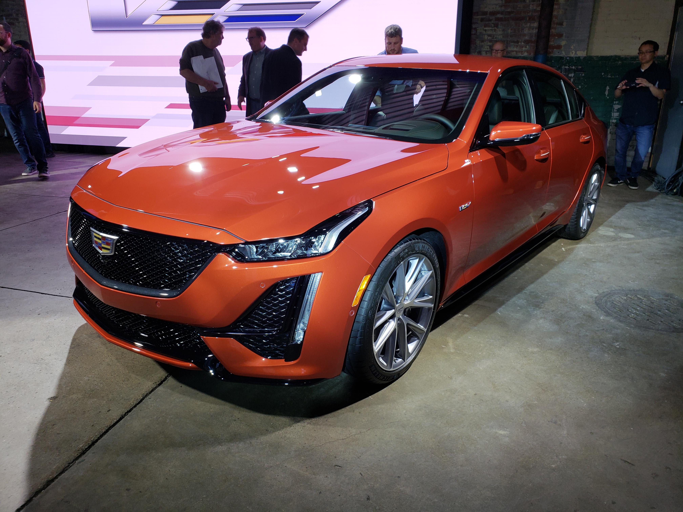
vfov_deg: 53.1
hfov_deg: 67.3
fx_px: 513
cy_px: 256
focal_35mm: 26
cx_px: 342
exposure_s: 1/100
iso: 100
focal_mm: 4.3
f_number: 2.4
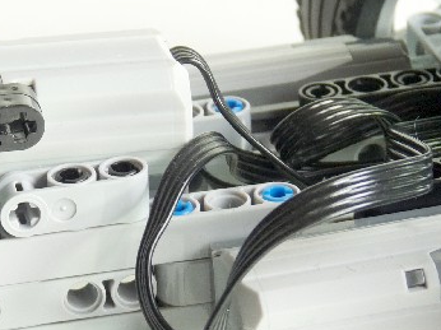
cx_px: -13
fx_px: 2062
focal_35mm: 162
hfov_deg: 12.1
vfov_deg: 9.1
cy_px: 208
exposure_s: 1/8
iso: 100
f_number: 3.4
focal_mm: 12.4
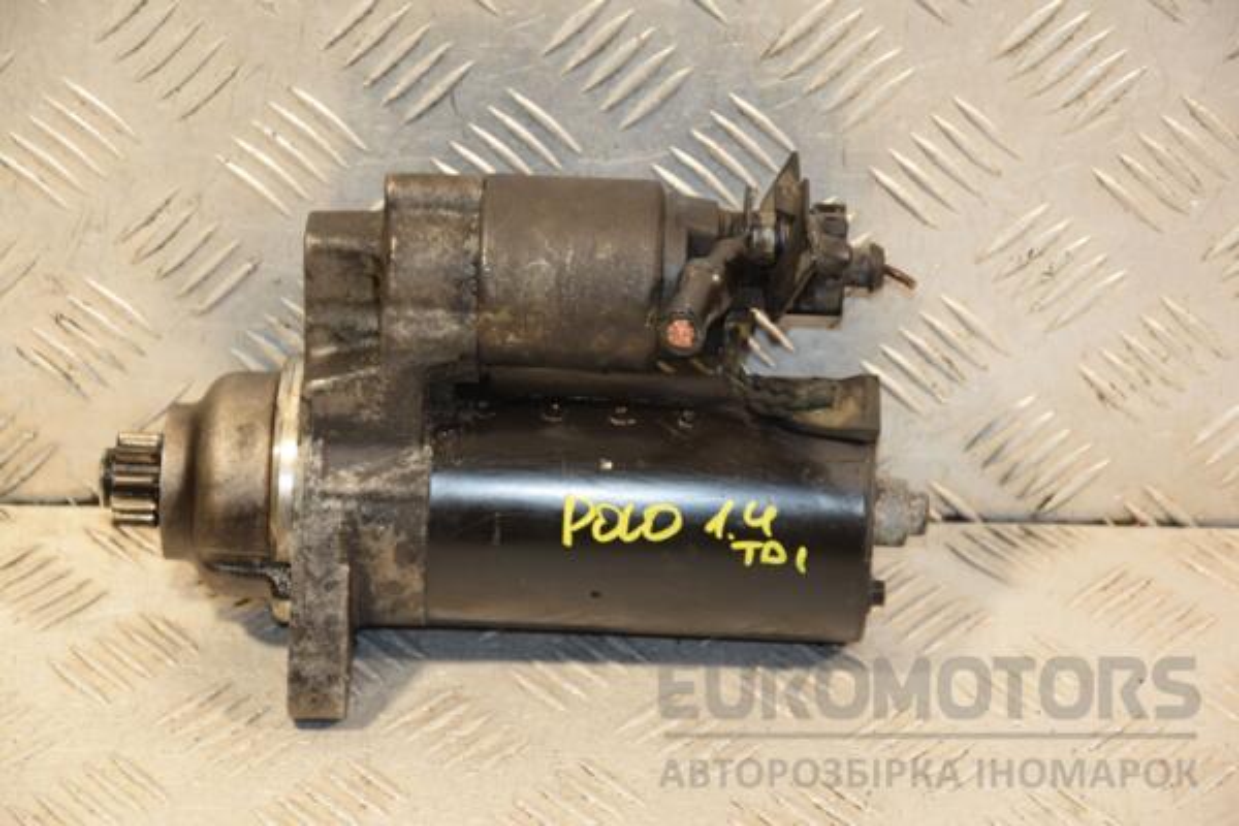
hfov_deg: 18.2
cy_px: 413
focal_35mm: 112
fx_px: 3872
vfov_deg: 12.2
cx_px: 620
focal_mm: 75
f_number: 5.3
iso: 800
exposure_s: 1/100
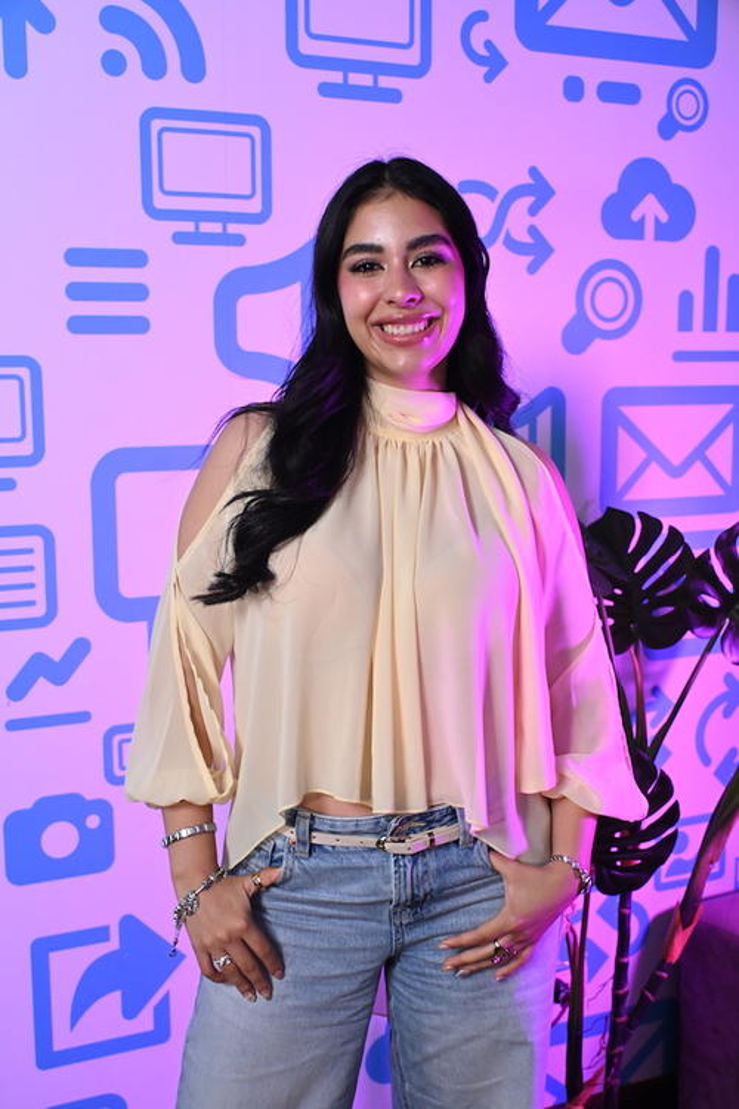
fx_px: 1386
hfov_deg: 29.9
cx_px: 370
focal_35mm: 45
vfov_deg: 43.6
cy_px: 554
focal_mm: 30
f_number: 5
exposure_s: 1/200
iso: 2000
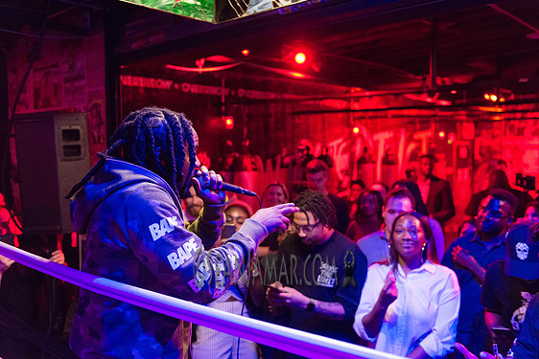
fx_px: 494
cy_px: 179
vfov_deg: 40.0
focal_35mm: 33
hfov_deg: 57.2
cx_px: 277
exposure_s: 1/320
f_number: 2.8
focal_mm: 32
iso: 5000
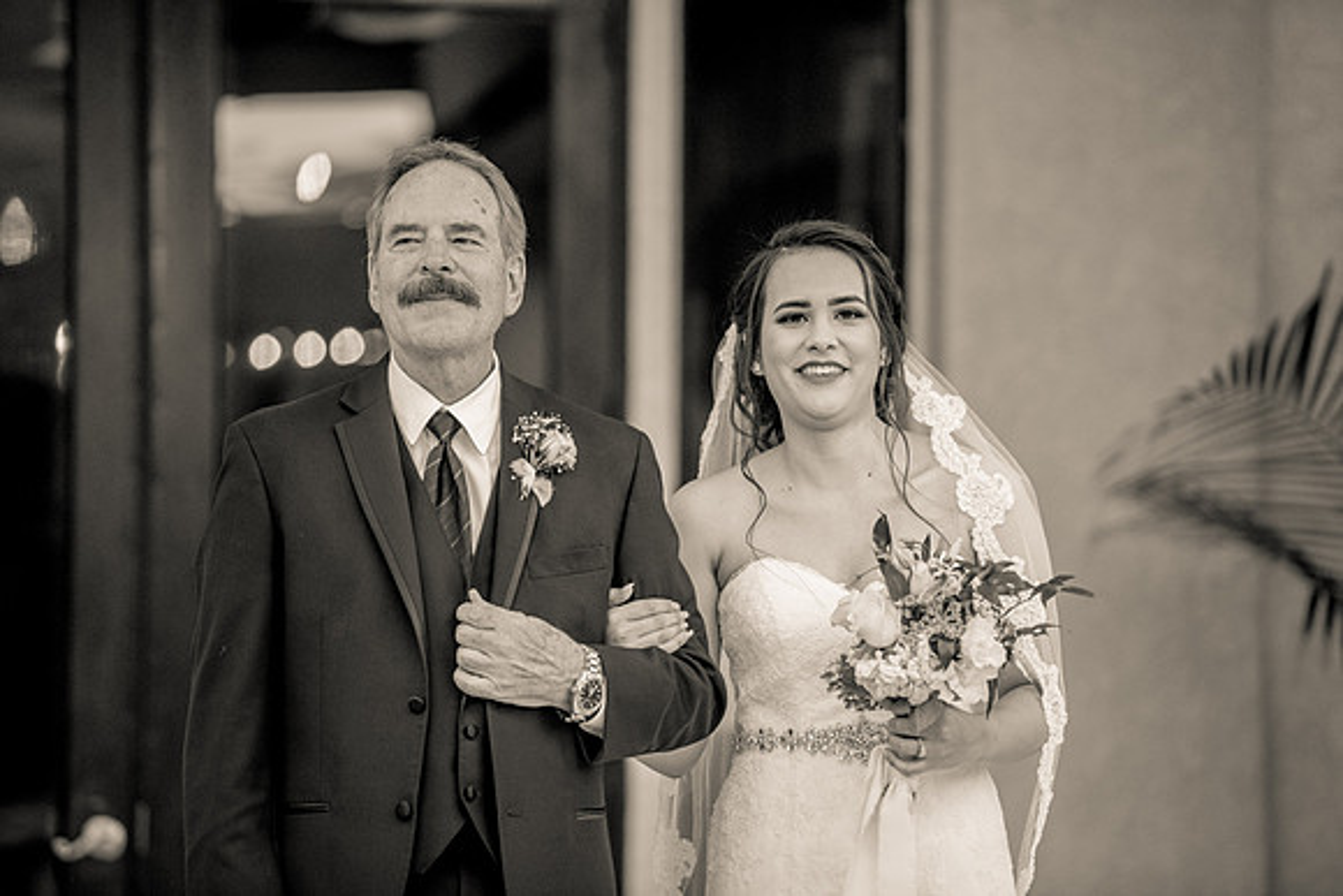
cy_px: 448
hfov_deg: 10.3
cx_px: 672
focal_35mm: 200
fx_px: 7463
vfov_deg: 6.9
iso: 1000
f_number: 2.8
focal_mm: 200
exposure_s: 1/500
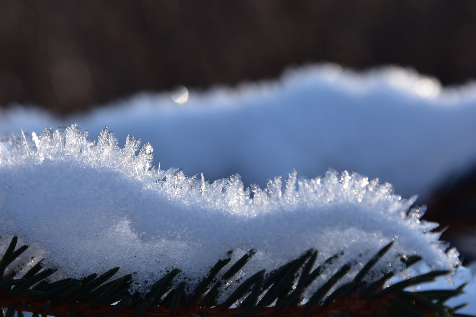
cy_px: 150
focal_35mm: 205
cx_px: 178
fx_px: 2705
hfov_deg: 10.1
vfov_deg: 6.7
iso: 250
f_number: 10
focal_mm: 105
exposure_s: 1/250
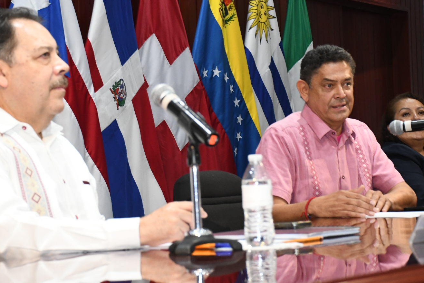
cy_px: 109
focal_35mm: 96
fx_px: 1131
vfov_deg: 14.2
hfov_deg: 21.2
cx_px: 186
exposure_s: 1/100
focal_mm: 52
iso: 2500
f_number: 6.3
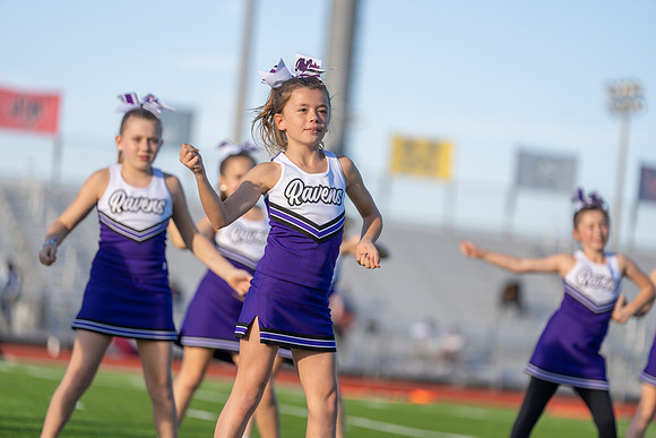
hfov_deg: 12.2
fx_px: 3062
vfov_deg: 8.2
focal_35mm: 168
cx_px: 328
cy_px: 219
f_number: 2.8
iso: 100
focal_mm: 168
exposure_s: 1/1000
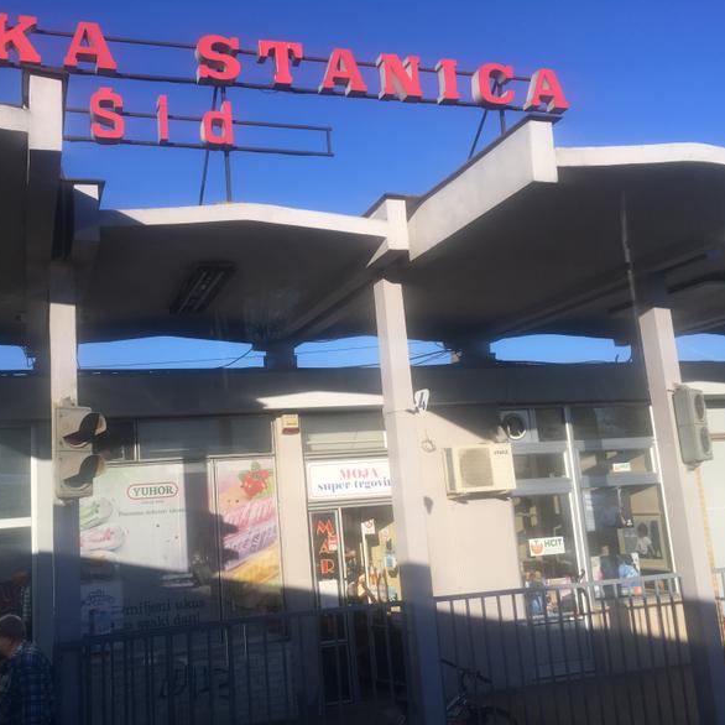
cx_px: 288
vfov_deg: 47.2
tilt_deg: +9.0
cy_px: 364
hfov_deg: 46.9
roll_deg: +3.1
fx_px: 829
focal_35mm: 35
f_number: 2.2
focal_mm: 4.15
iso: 25
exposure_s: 1/591
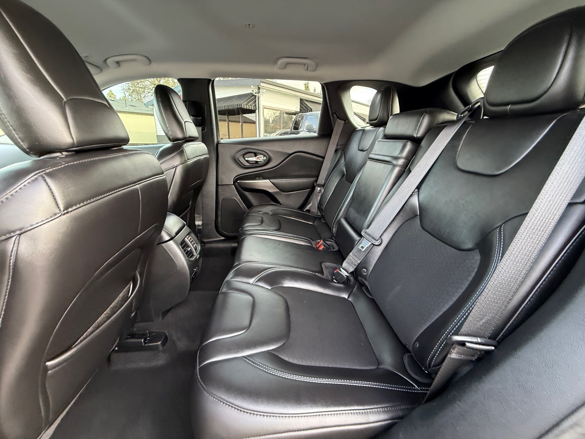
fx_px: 237
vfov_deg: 85.7
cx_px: 292
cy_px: 220
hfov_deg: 102.1
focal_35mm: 14
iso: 320
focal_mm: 2.22
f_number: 2.2
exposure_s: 1/90
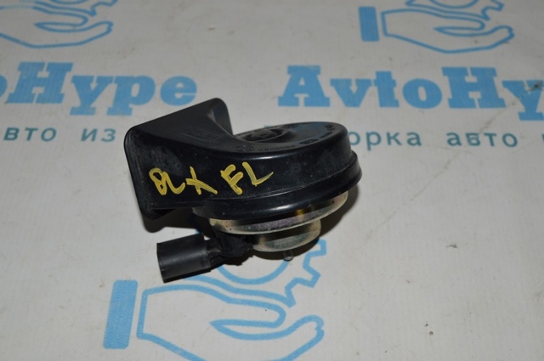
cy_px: 180
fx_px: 611
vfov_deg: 32.9
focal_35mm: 40
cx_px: 272
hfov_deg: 48.0
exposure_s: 1/60
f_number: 8
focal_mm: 27
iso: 100
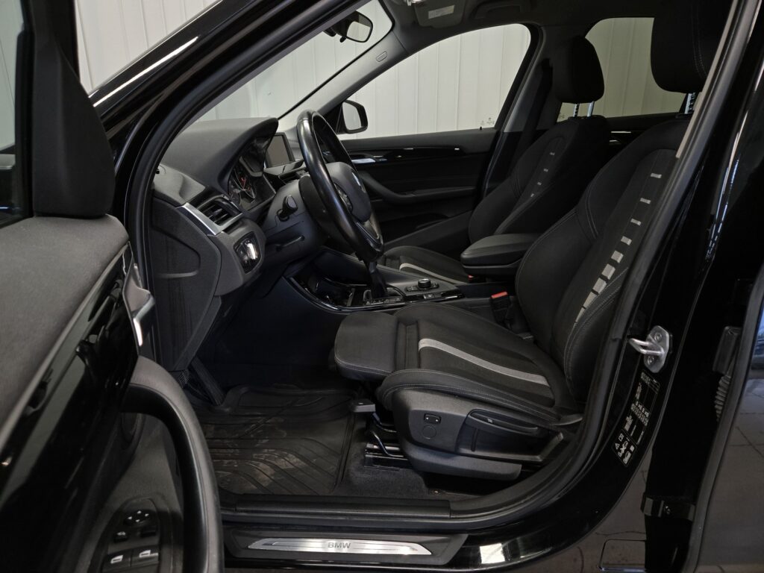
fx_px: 508
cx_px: 382
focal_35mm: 23
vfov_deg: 58.9
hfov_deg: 73.9
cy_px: 286
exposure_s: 1/100
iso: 250
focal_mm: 5.4
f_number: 1.8
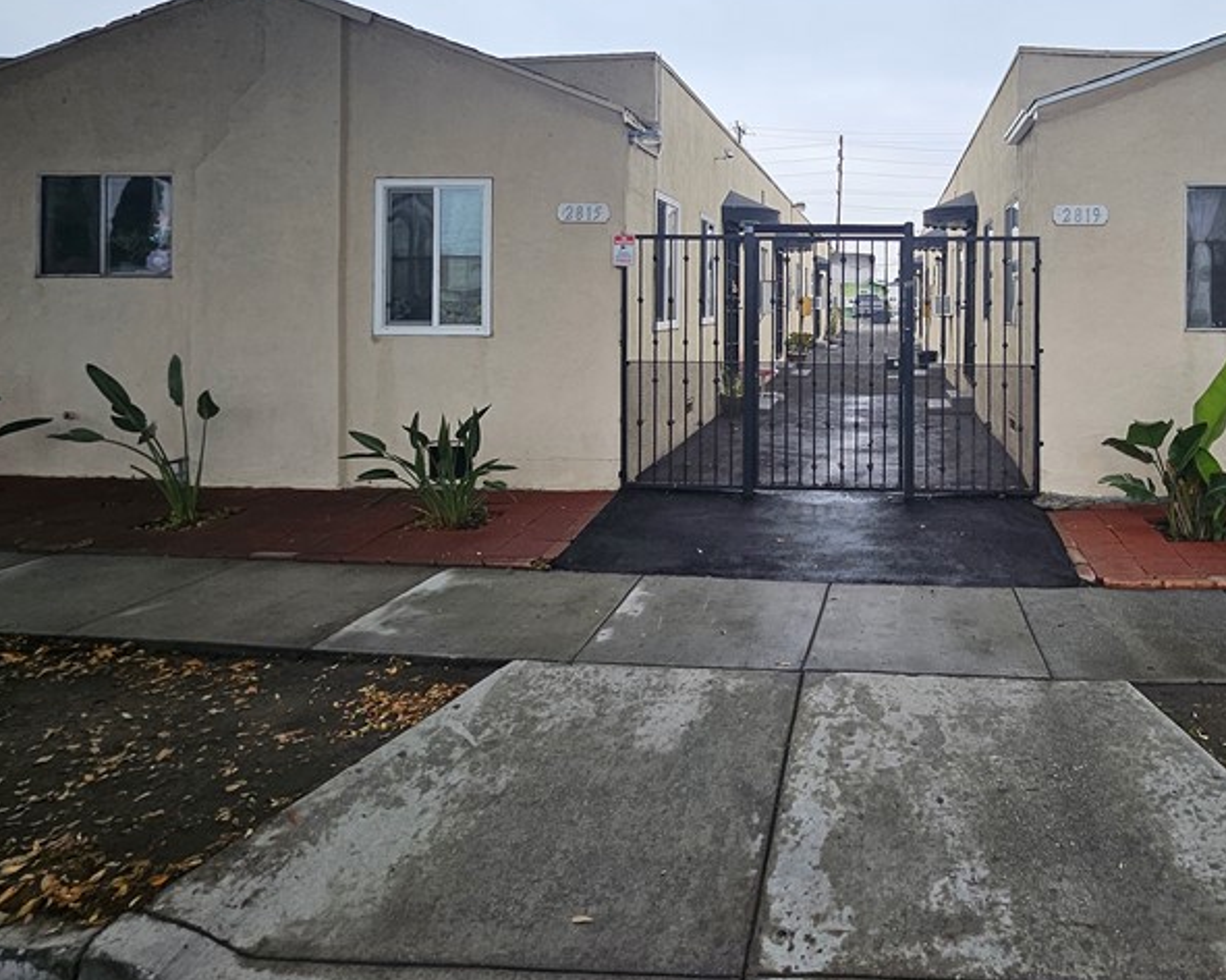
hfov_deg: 72.2
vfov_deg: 61.1
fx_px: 798
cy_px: 303
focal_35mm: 22
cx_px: 844
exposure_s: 1/709
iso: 32
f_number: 2.2
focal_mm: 1.7
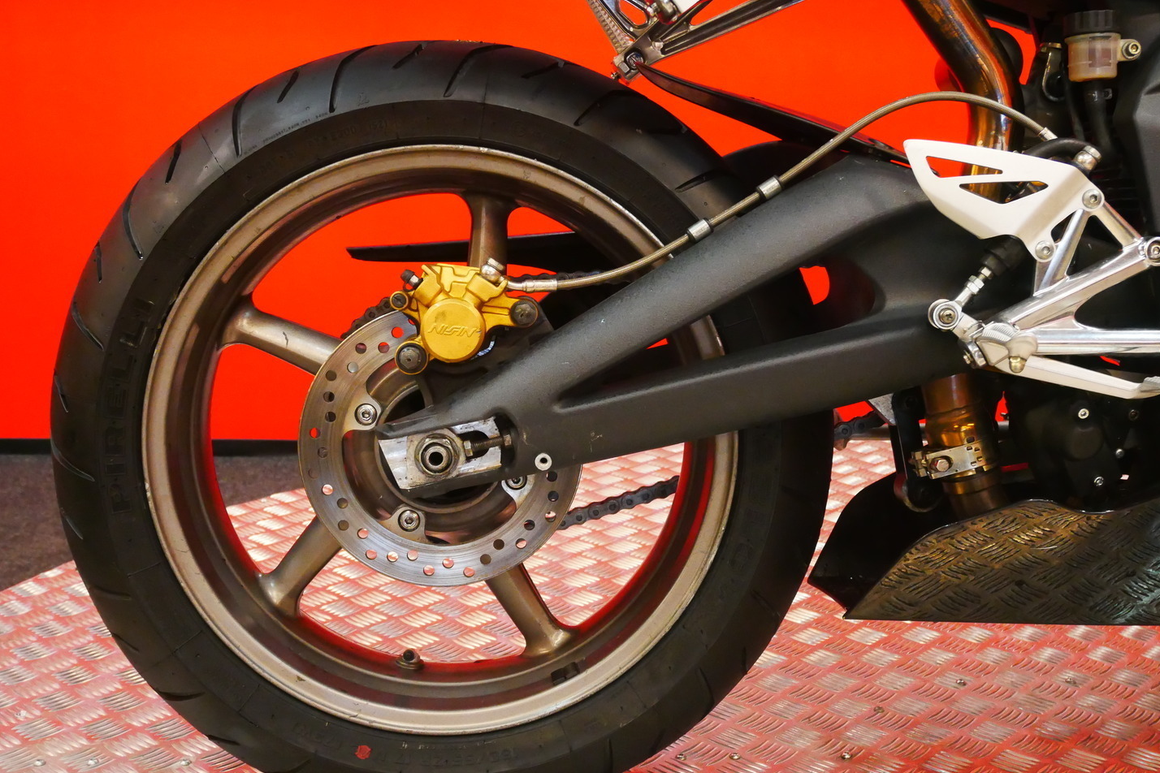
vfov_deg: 30.5
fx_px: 1418
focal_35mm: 44
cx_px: 583
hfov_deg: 44.5
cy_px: 399
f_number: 4.7
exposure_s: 1/125
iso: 3200
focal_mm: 21
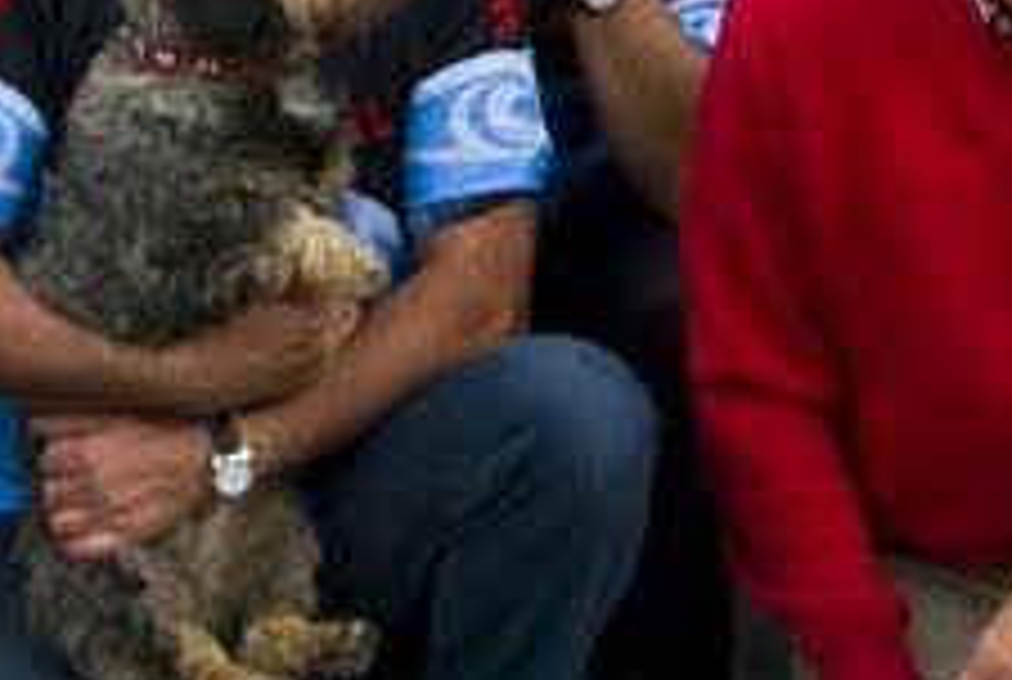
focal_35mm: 235
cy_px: -914
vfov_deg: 5.7
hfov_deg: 8.7
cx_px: 895
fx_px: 6619
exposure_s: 1/200
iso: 320
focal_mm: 22
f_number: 7.1
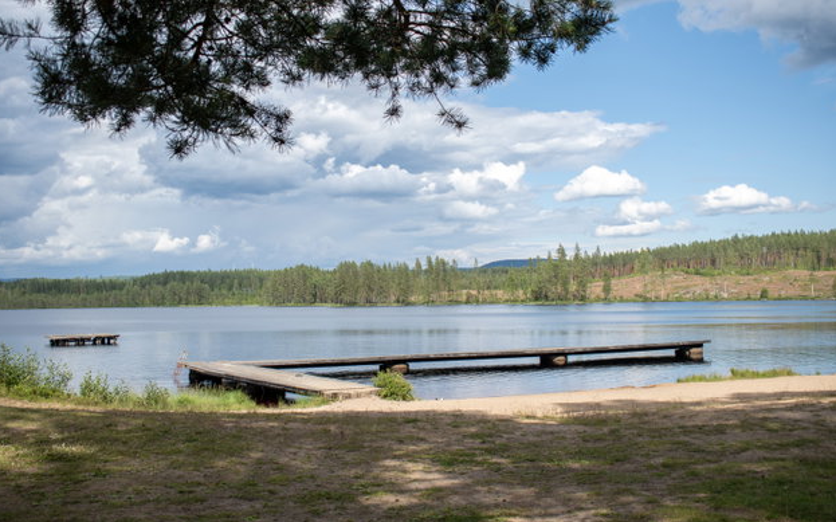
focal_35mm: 44
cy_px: 244
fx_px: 1002
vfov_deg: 29.2
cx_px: 413
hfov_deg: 45.3
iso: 100
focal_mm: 28
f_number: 5.6
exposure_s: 1/1000
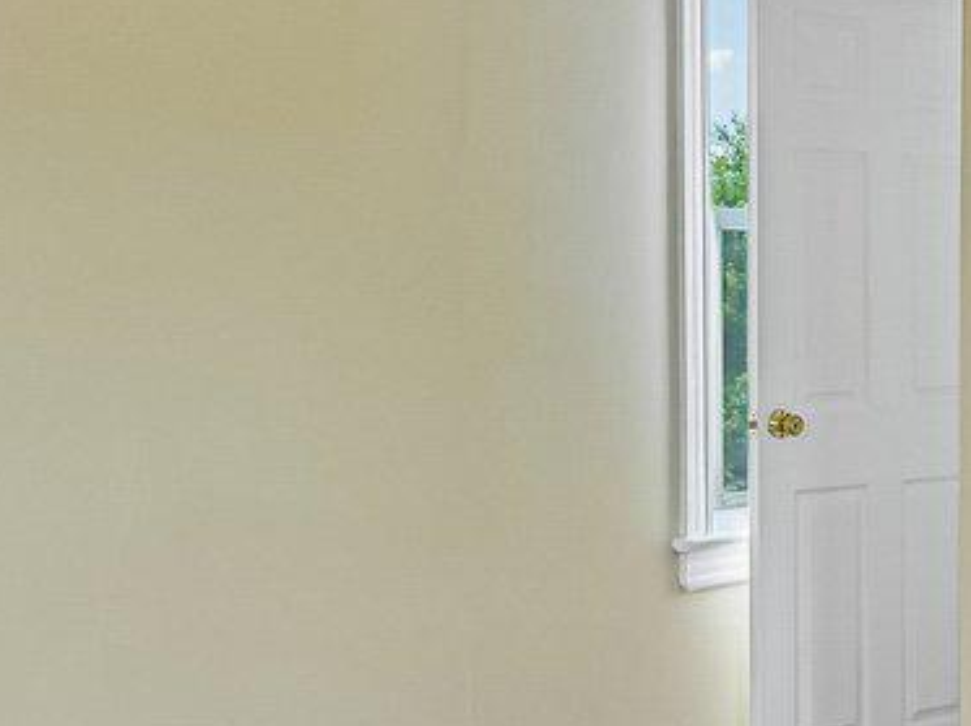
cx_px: 1213
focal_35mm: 74
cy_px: 345
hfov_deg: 23.7
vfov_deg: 19.9
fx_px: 2074
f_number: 8
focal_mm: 14
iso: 220
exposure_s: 1/15
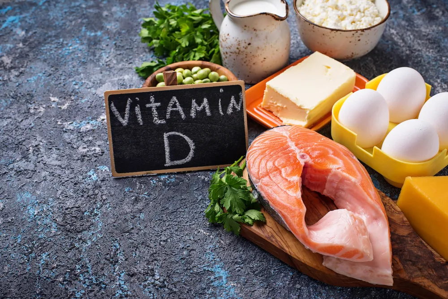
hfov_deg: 39.6
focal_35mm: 50
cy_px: 150
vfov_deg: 27.0
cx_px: 224
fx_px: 623
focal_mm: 50
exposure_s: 1/100
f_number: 10
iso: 100
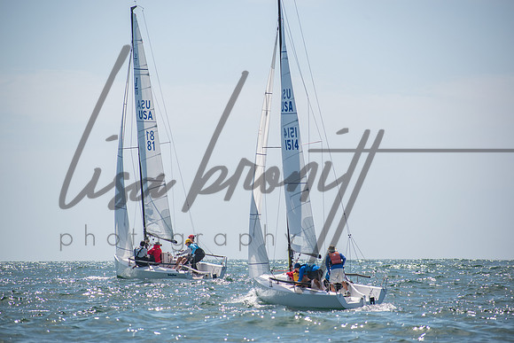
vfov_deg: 5.9
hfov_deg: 8.9
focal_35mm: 232
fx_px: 3320
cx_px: 257
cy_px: 172
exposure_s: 1/1000
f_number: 6.3
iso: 200
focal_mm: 155
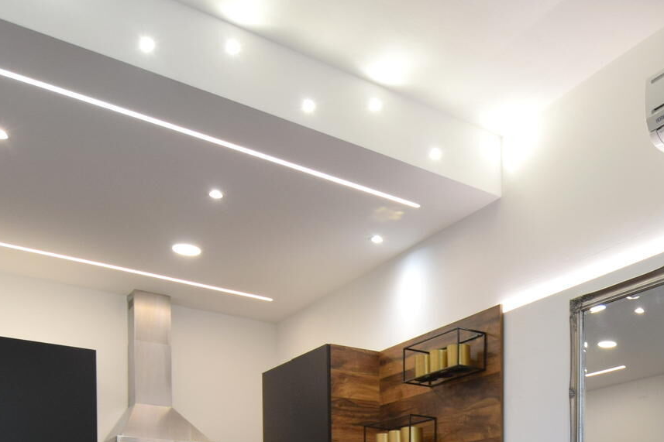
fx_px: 774
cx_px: 488
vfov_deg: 27.6
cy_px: 544
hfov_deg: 45.0
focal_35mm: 42
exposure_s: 1/80
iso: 400
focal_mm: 10
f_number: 4.5
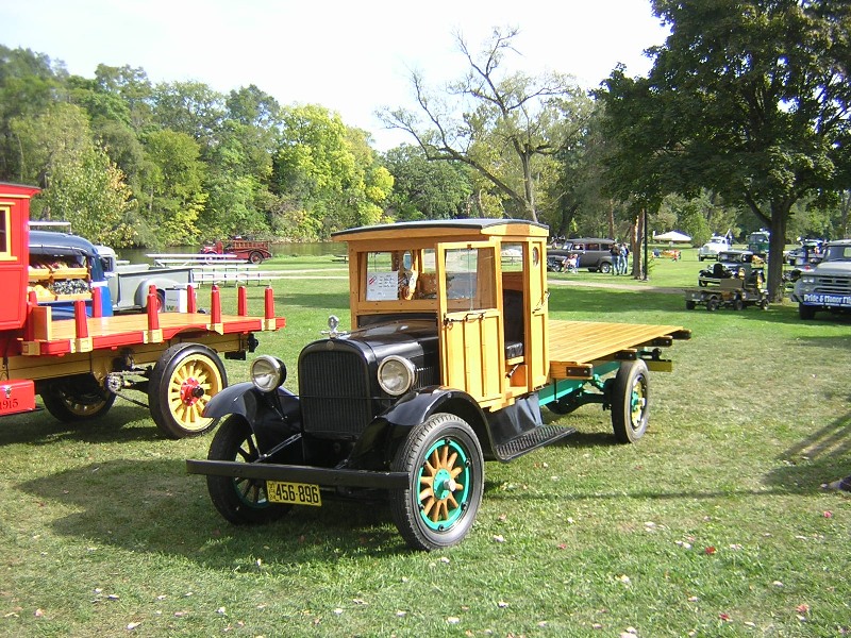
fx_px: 885
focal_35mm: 36
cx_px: 426
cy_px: 319
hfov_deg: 51.4
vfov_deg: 39.7
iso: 100
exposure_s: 1/347
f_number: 2.6
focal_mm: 4.7
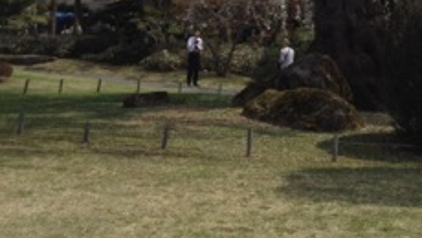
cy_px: -262
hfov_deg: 20.1
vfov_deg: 10.4
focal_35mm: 106
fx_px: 1187
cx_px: 297
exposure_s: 1/2045
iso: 64
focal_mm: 4.28
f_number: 2.4
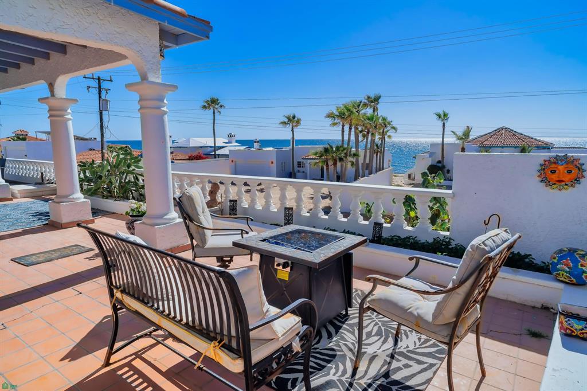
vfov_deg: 61.9
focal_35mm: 20
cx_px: 294
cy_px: 196
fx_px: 326
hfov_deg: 84.0
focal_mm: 20
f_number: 8
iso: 160
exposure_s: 1/2000
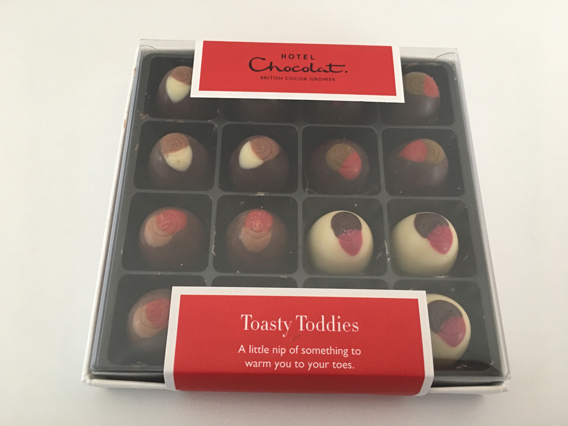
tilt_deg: -65.2
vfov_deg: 48.2
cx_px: 284
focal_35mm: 29
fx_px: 476
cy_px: 213
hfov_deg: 61.7
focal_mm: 4.15
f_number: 2.2
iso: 80
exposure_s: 1/10
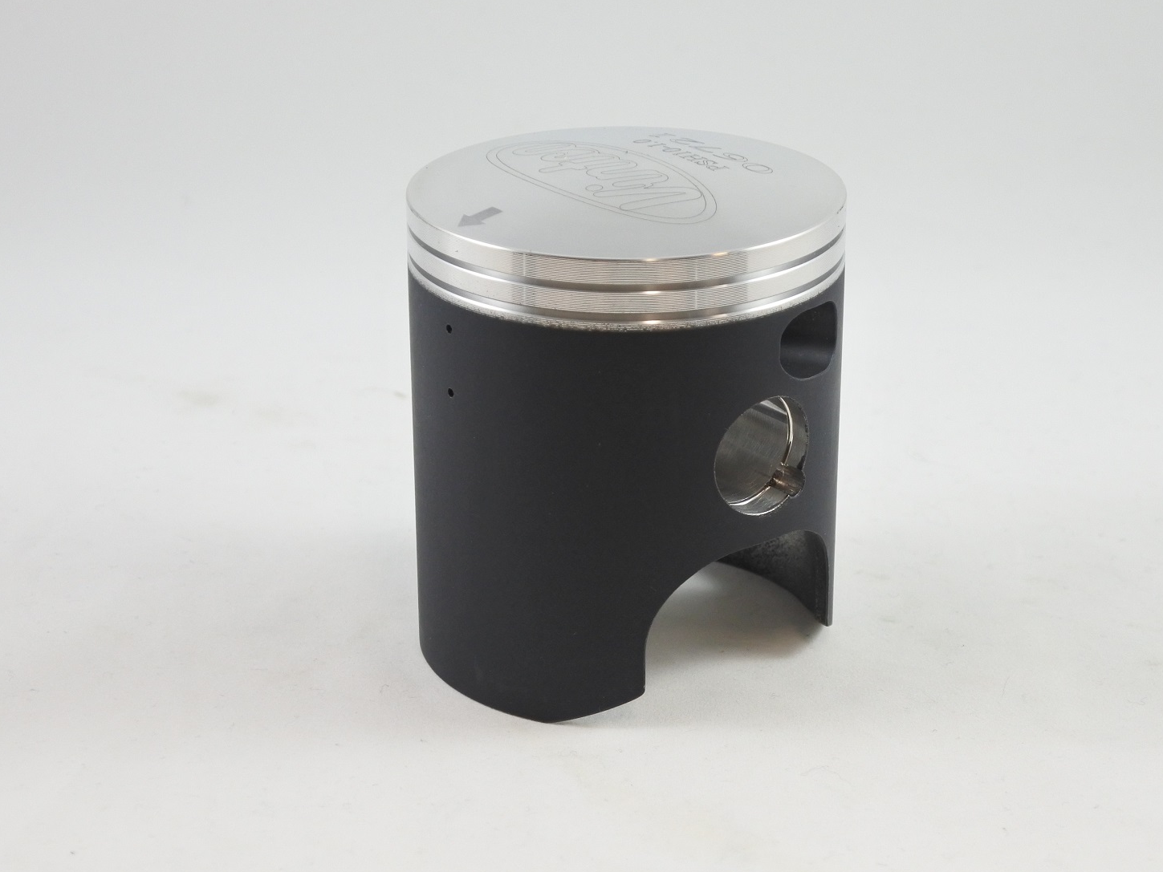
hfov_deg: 32.7
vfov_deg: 24.8
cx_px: 627
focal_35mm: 59
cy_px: 437
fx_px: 1982
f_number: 4.8
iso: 560
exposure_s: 1/125
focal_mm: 20.1
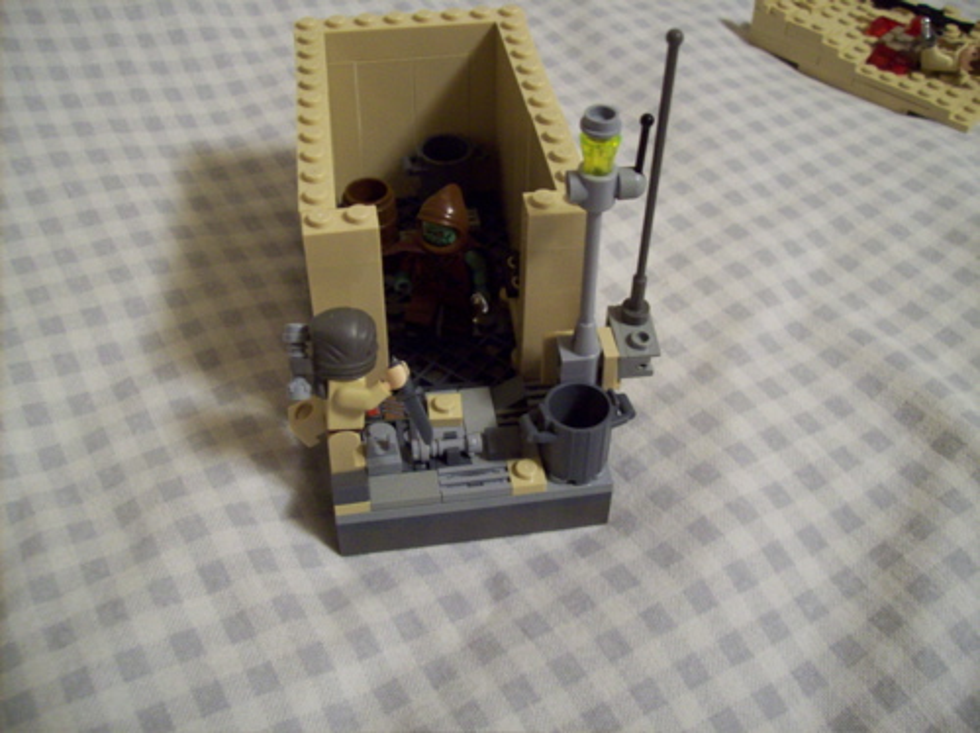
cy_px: 366
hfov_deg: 51.4
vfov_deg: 39.6
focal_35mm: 36
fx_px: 1018
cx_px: 490
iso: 200
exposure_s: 1/8
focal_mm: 6
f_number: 2.7
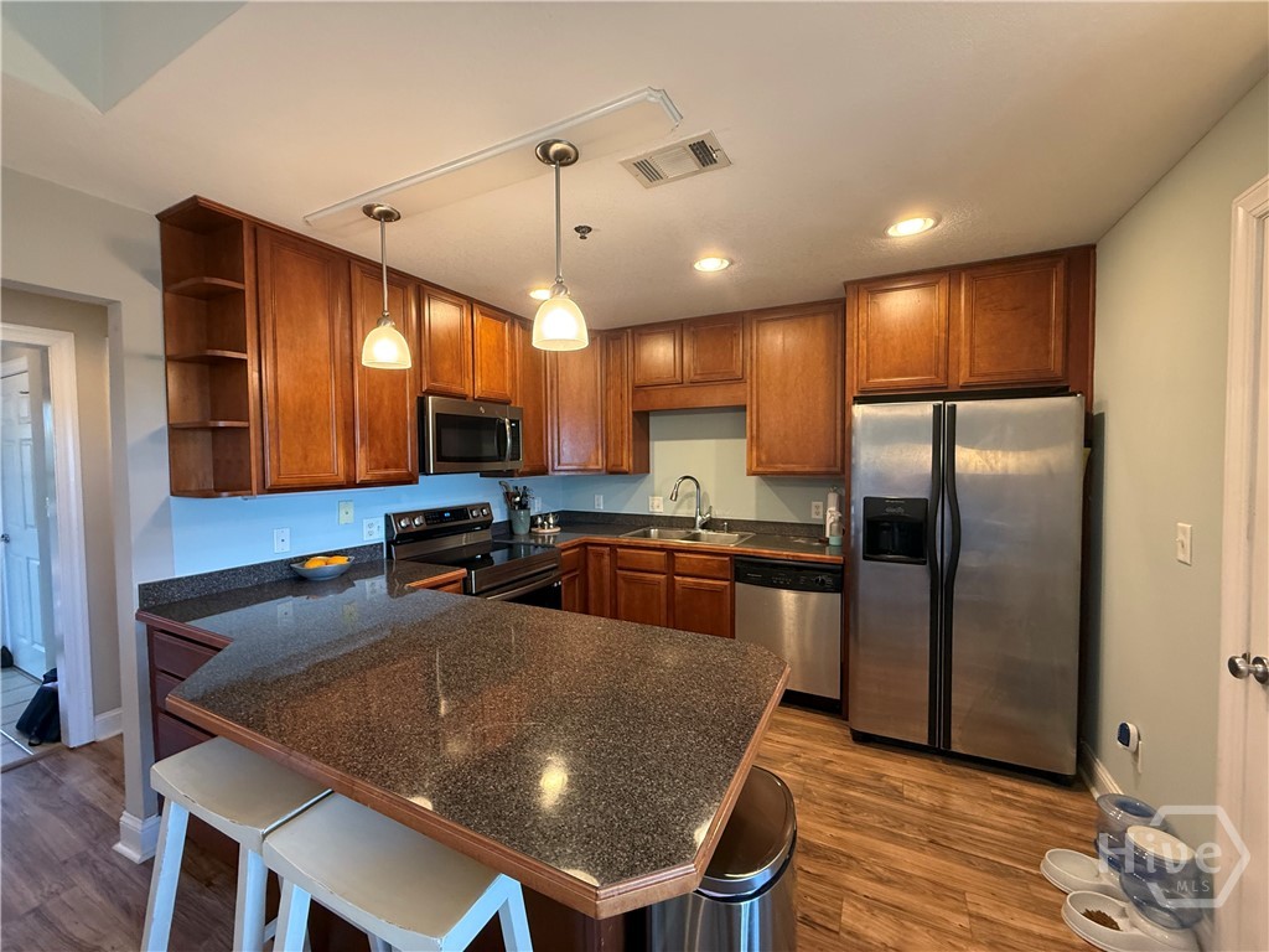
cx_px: 634
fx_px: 513
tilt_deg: -2.7
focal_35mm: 14
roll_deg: +0.1
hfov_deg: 102.1
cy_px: 476
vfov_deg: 85.7
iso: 400
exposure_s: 1/60
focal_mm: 2.22
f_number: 2.2
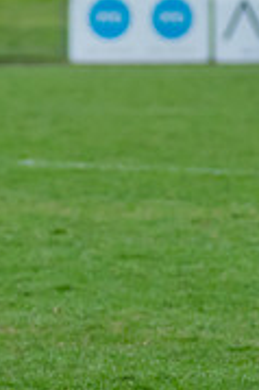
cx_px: 360
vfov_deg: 2.5
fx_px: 8909
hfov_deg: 1.7
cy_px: 73
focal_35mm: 824
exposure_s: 1/1600
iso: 800
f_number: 5
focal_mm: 170
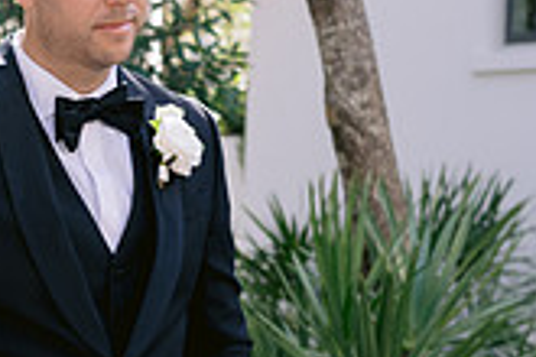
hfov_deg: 16.0
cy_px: 277
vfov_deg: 11.1
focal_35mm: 123
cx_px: -97
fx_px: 1831
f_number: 2.8
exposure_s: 1/200
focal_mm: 35
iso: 200
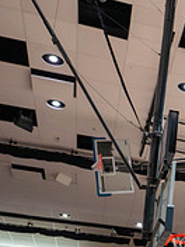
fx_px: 542
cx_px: 315
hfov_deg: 16.7
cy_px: 251
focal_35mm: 76
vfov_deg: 24.4
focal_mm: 24
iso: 6400
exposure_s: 1/640
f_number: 3.2
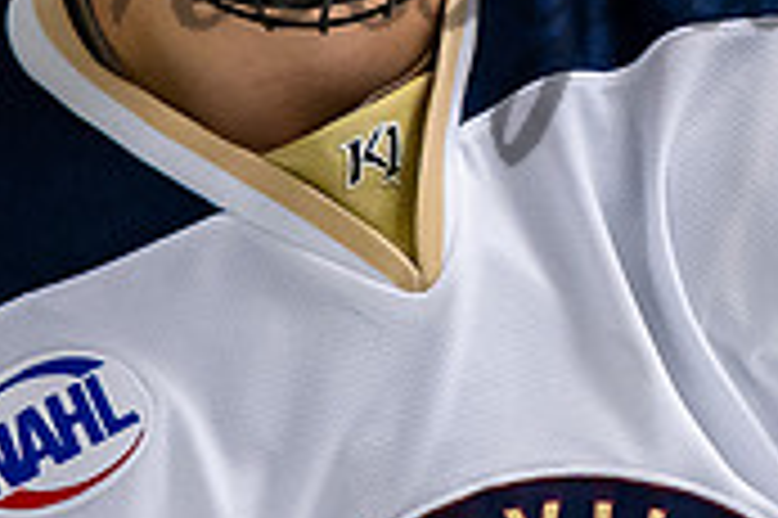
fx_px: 31694
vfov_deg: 0.9
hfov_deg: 1.4
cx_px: 659
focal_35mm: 1468
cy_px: -208
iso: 2000
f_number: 3.2
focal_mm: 190
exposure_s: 1/800
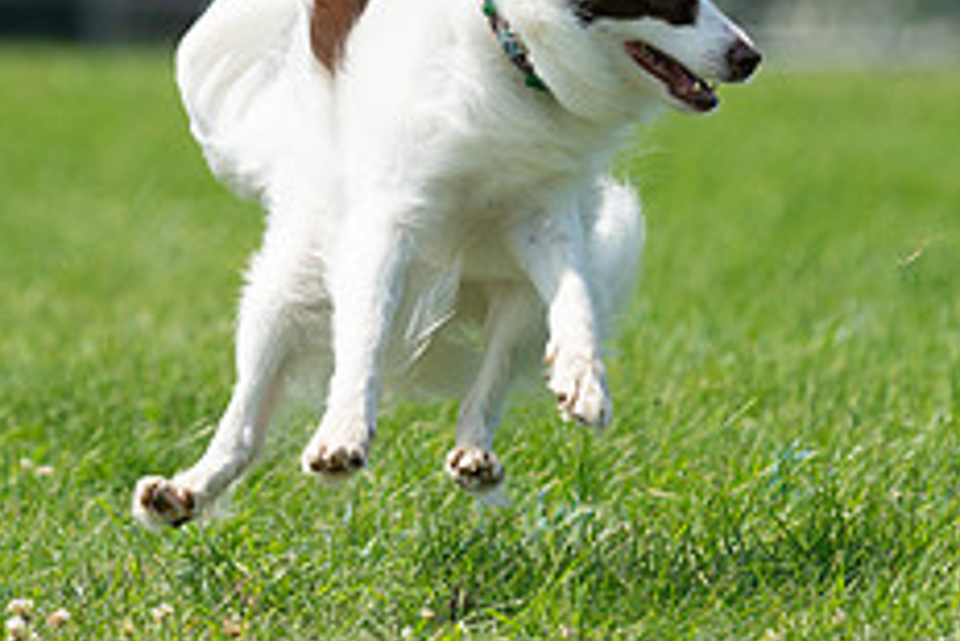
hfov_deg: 2.7
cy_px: -143
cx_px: 203
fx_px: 20385
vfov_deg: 1.8
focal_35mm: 764
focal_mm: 306
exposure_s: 1/4000
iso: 800
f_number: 6.3
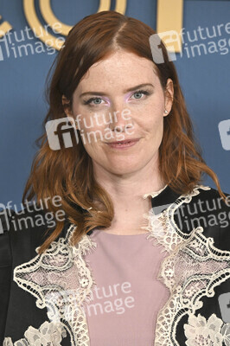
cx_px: 115
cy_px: 173
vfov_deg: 14.8
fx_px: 1334
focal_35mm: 139
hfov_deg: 9.9
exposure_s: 1/320
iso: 2000
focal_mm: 139
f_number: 5
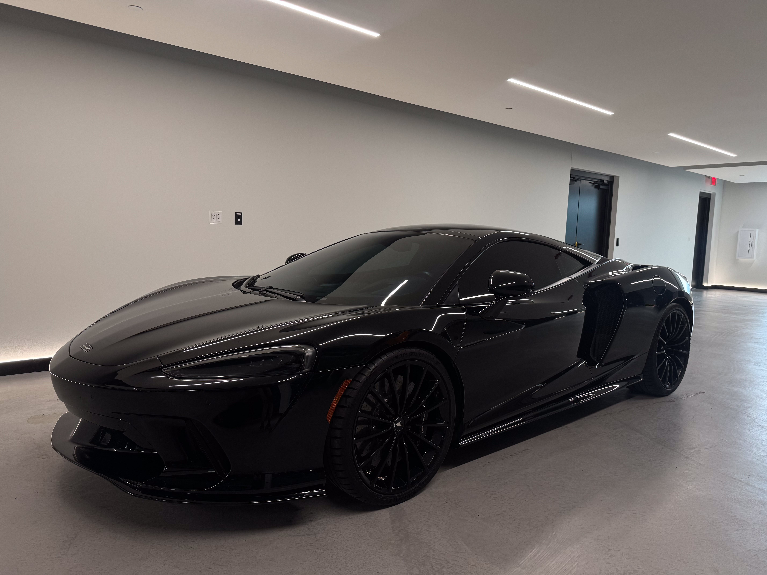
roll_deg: -2.0
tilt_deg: -5.6
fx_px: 532
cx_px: 384
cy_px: 288
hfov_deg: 71.6
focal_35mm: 24
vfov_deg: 56.8
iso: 80
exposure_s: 1/120
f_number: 1.78
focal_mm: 6.76
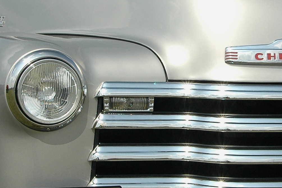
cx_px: 225
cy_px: 82
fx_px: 807
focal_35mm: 103
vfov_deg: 13.3
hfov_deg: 19.6
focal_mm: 26
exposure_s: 1/200
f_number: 8
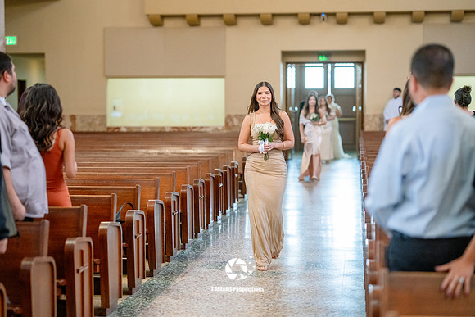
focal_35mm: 85
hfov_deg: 23.9
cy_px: 158
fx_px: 1122
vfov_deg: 16.1
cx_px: 238
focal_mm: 85
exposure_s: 1/125
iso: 2000
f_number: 2
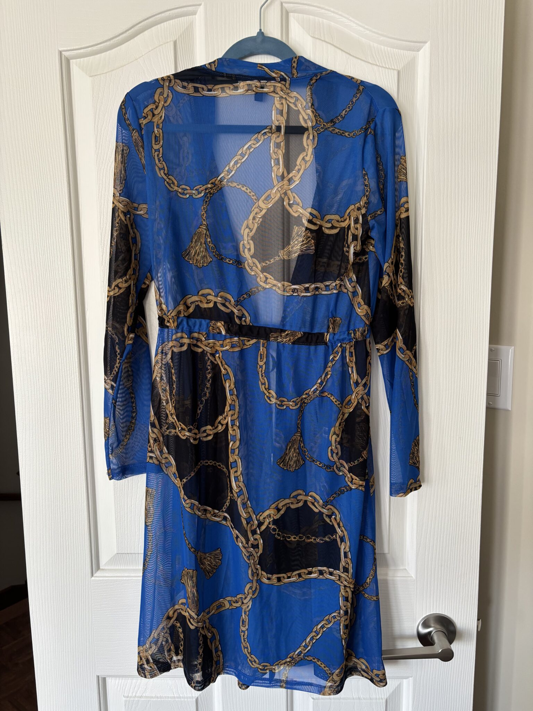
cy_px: 356
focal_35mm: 26
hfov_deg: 53.1
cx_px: 266
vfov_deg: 67.3
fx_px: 534
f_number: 1.6
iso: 125
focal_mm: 5.96
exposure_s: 1/65
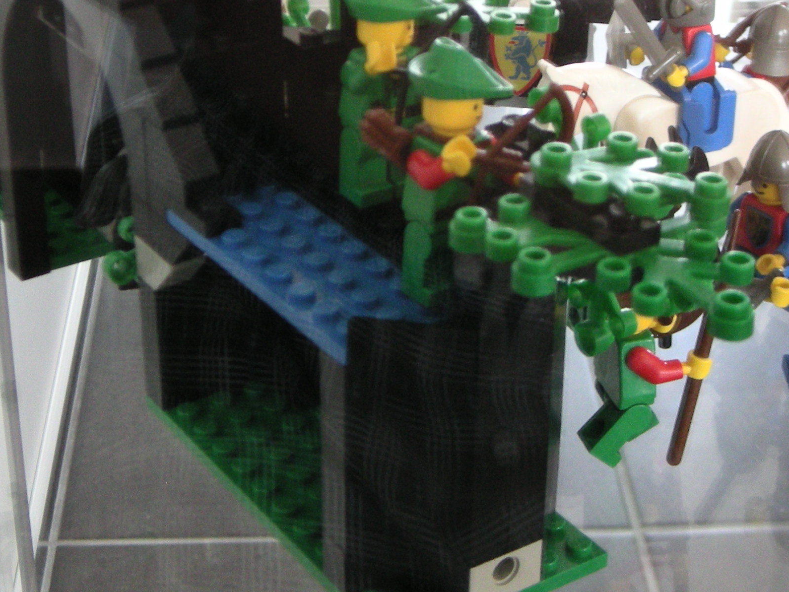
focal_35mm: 85
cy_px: 125
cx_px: 403
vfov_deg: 17.2
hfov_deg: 23.0
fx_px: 1938
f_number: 3.1
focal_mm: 7.1
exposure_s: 1/7.9
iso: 181
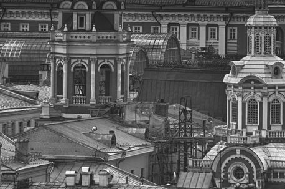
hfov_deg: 4.5
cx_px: 161
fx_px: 3609
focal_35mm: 457
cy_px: 38
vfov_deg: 3.0
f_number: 5.6
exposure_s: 1/1600
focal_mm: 155
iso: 640
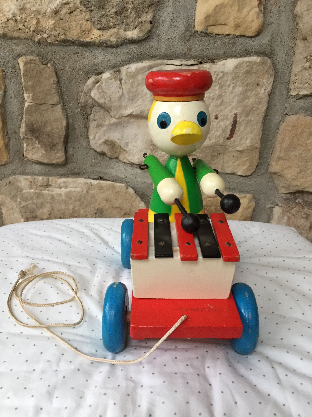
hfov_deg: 48.2
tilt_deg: -25.1
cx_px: 156
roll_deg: +1.1
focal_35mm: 29
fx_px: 349
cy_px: 208
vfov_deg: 61.7
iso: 200
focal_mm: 4.15
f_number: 2.2
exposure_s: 1/33
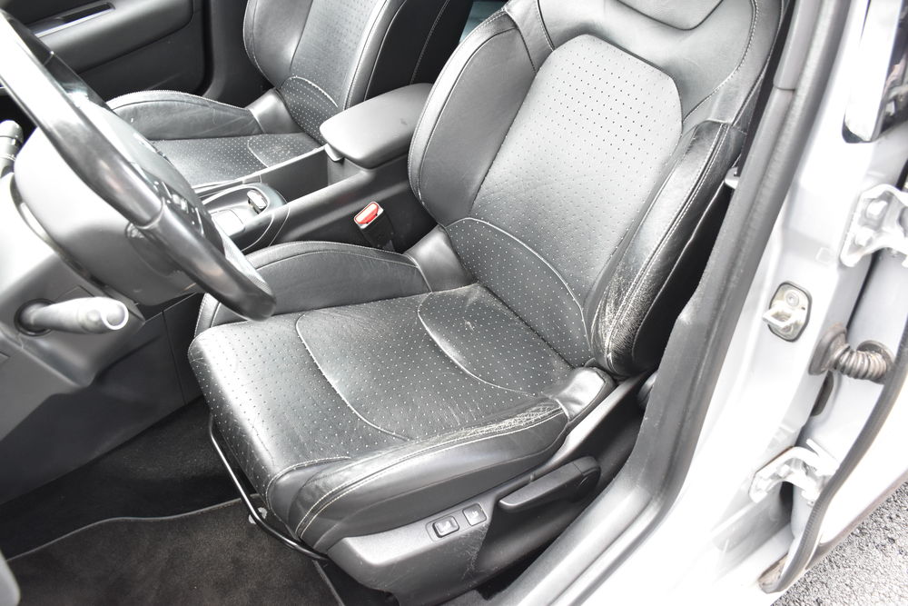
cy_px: 303
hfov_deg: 61.9
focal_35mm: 30
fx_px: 757
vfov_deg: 43.6
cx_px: 454
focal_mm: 20
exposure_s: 1/60
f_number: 5
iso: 1400
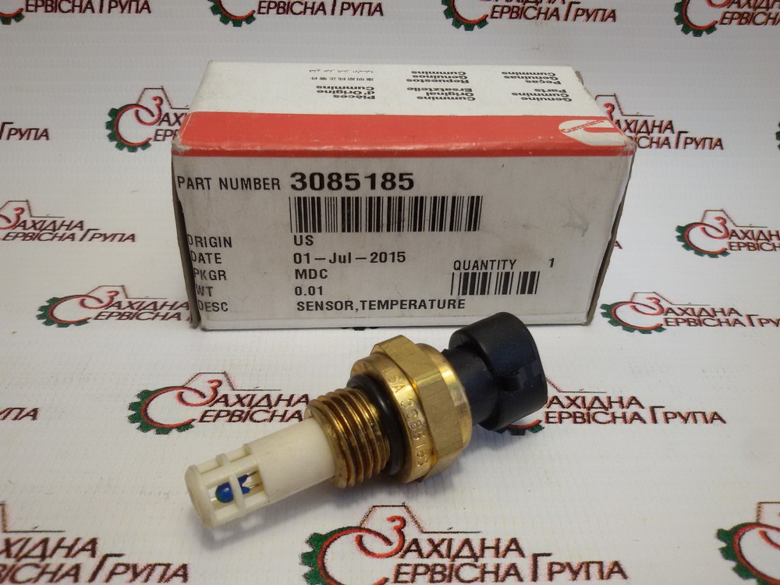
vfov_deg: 45.4
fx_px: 699
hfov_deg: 58.4
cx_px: 390
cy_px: 292
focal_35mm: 31
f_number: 2.4
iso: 50
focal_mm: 2.93
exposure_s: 1/100
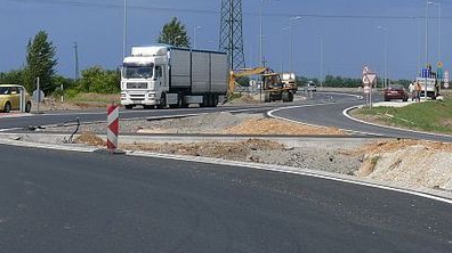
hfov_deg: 18.0
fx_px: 1425
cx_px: 225
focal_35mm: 119
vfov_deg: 10.2
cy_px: 96
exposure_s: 1/400
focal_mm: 13.8
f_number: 8
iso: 100
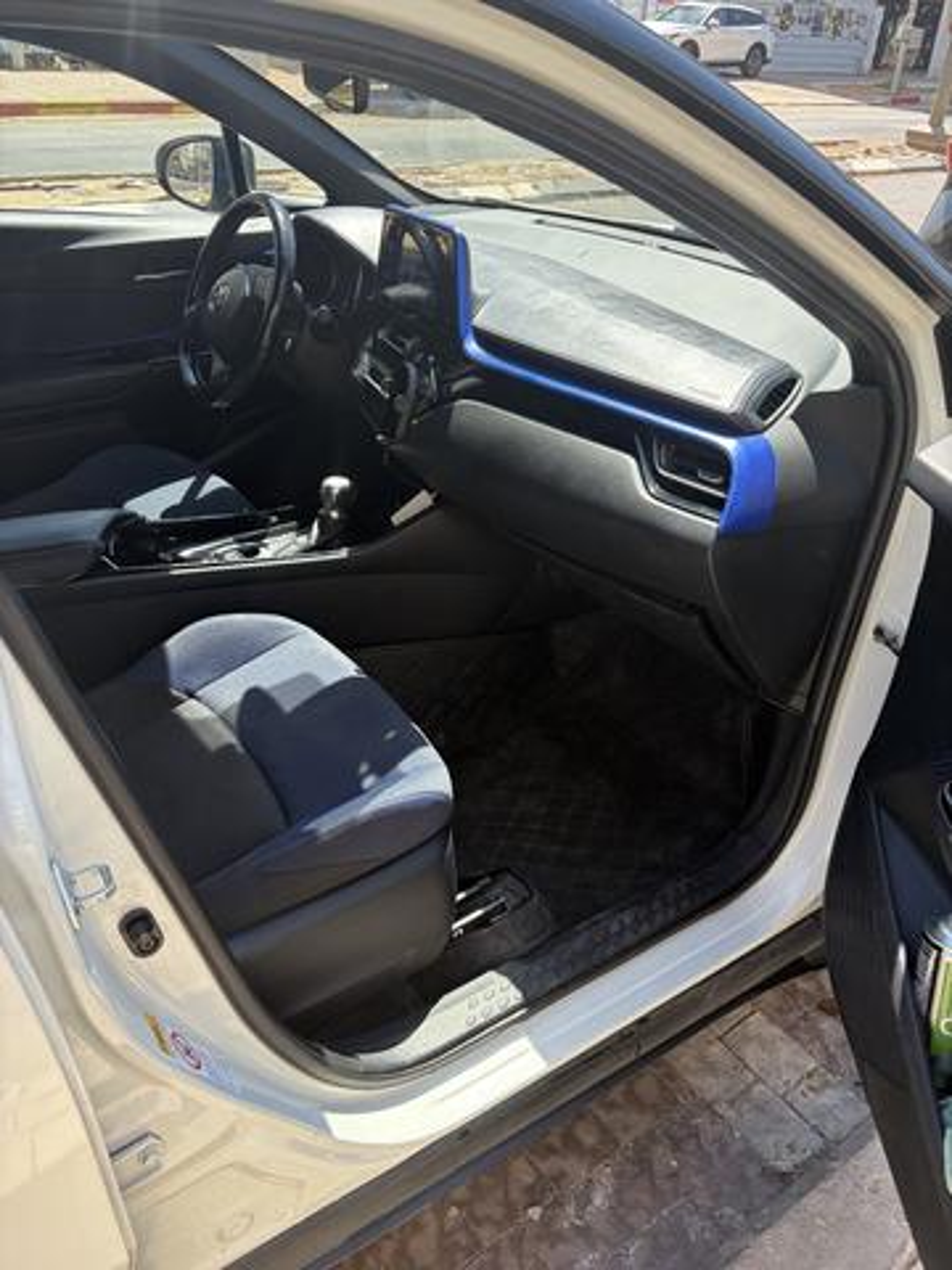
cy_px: 635
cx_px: 476
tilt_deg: -31.2
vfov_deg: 67.3
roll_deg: -1.9
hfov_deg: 53.1
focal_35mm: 26
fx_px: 953
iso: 64
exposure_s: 1/907
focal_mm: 5.96
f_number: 1.6
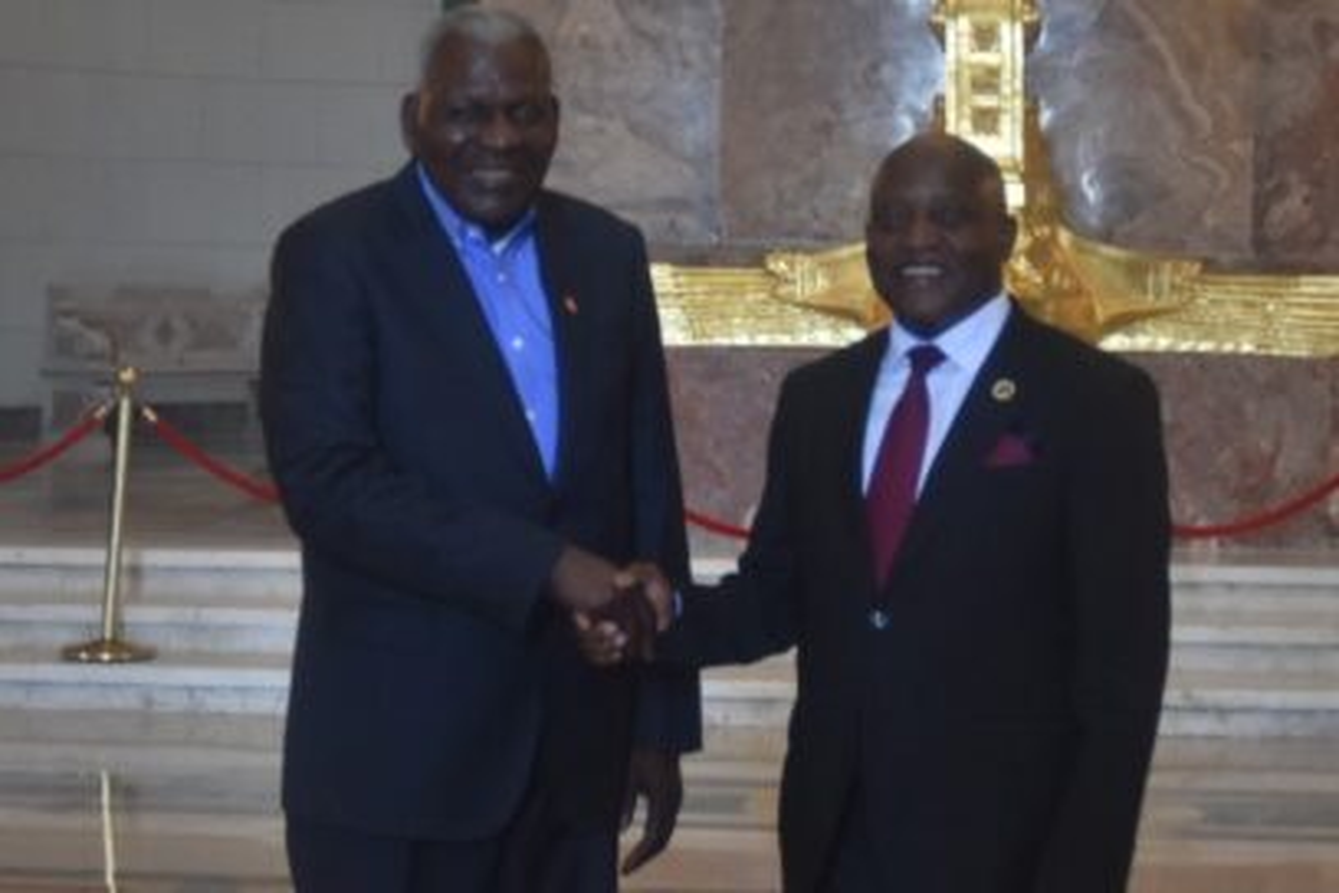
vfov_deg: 25.8
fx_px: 1953
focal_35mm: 52
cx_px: 670
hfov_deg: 37.9
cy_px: 446
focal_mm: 35
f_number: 4.5
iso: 640
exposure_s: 1/40
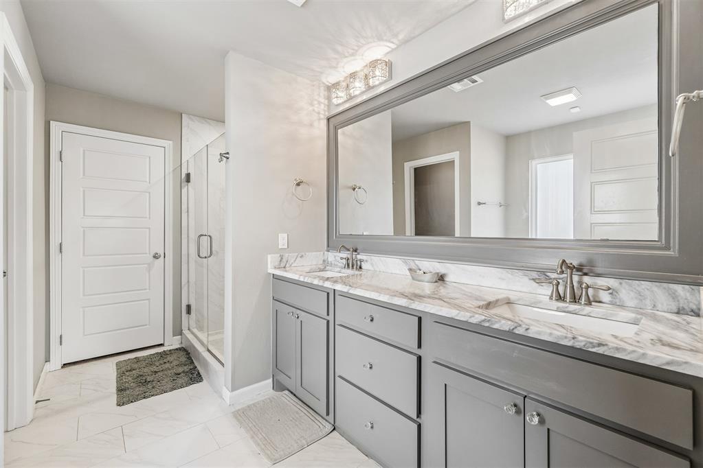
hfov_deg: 100.4
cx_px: 352
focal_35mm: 15
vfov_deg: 77.3
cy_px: 234
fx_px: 293
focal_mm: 10
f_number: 6.3
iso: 200
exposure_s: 1/25
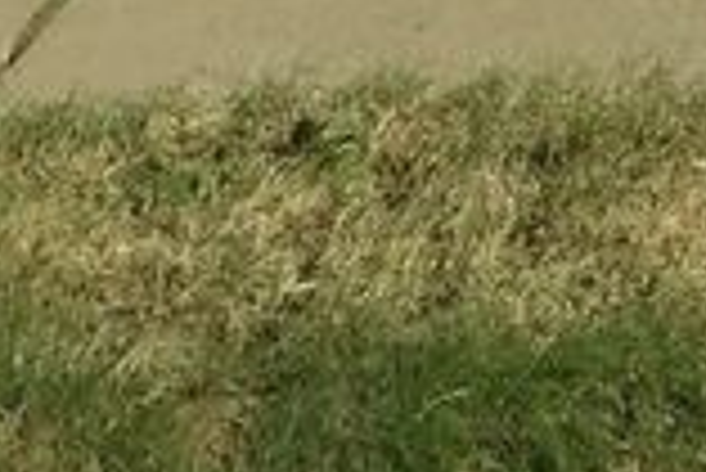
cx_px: 1898
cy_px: -1137
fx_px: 5319
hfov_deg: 7.0
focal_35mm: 271
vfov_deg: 4.8
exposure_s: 1/1600
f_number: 3.8
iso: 100
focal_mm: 7.2
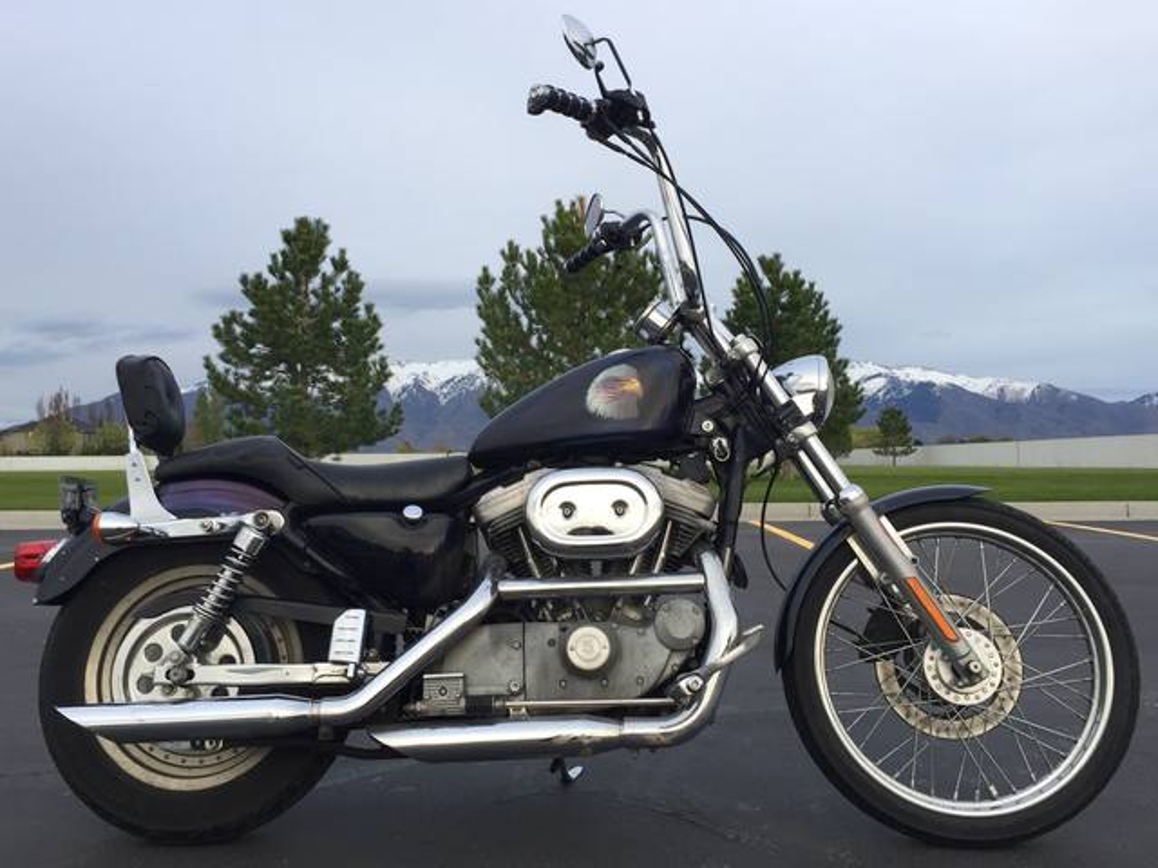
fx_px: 970
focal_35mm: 29
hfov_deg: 61.7
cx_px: 579
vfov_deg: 48.2
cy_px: 434
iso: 32
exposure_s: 1/60
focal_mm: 4.15
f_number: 2.2
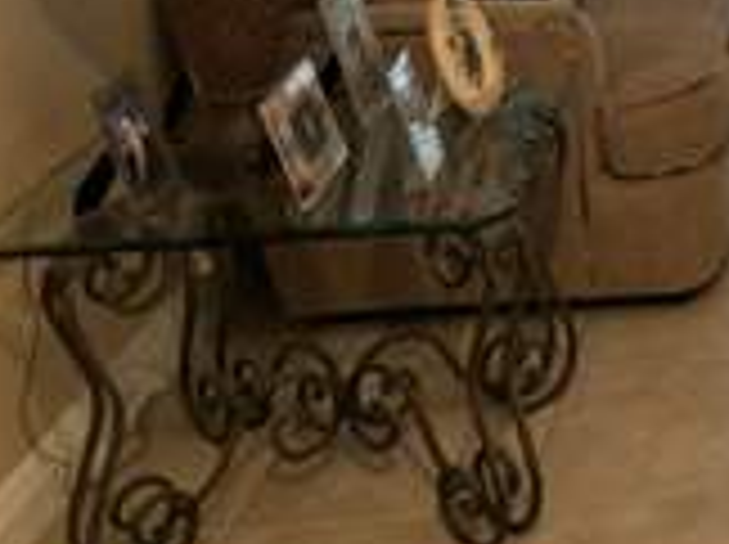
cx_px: 986
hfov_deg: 22.3
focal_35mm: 77
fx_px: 1619
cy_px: -236
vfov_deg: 17.4
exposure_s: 1/60
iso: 500
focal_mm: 5.96
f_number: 1.6
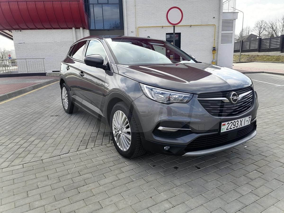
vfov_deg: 51.4
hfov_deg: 65.3
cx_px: 142
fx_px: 222
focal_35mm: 27
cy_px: 106
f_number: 1.8
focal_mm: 5.3
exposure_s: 1/696
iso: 50
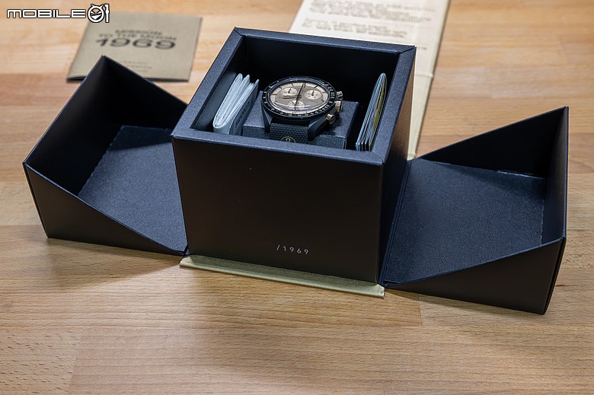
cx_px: 297
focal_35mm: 51
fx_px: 841
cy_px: 198
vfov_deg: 26.4
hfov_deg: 38.9
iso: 8000
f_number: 8
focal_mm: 51
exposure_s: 1/80
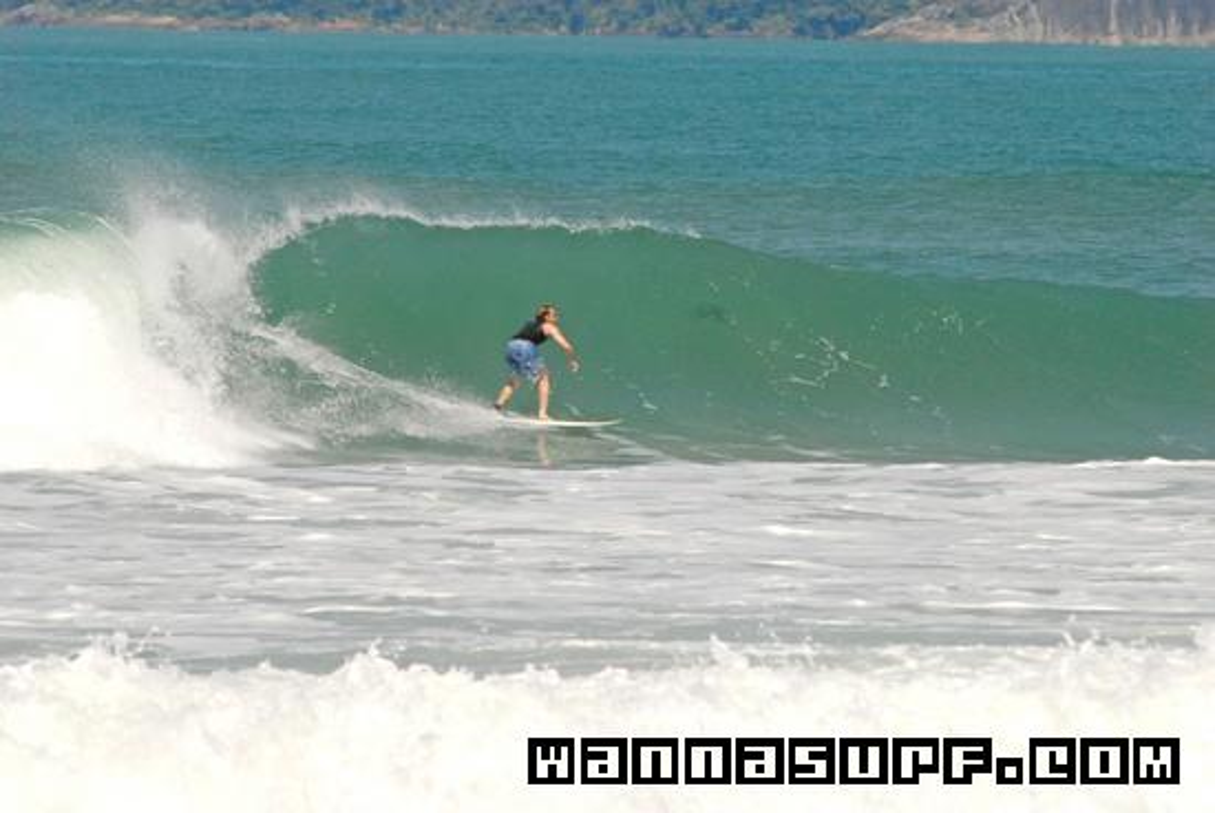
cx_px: 608
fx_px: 20271
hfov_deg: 3.4
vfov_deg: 2.3
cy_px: 406
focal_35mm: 600
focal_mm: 400
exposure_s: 1/320
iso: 400
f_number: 9
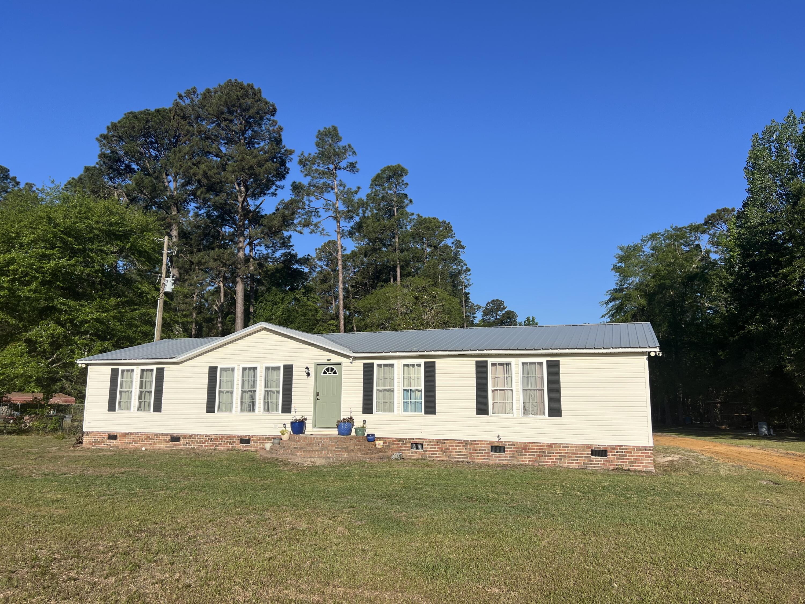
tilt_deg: +9.3
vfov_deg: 53.1
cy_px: 302
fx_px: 605
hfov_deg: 67.3
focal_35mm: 26
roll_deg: -0.7
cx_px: 402
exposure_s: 1/5319
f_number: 1.5
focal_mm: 5.7
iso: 50
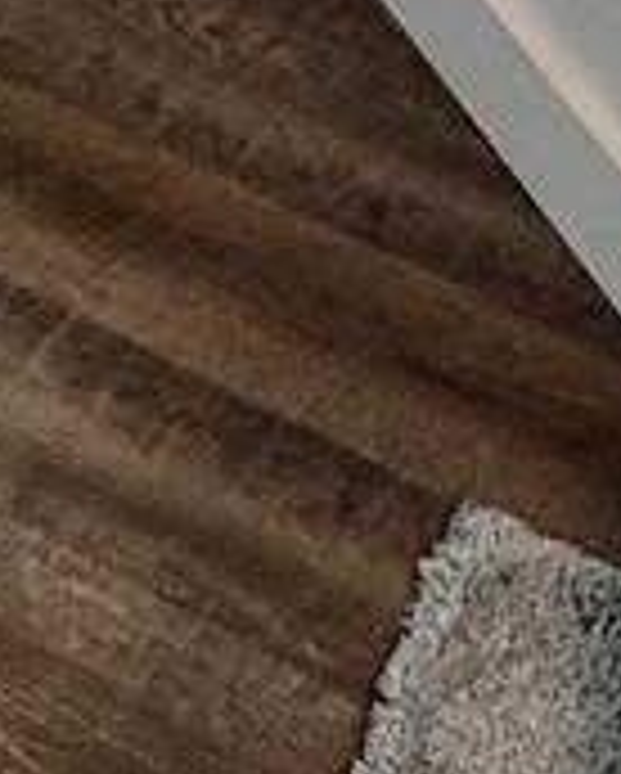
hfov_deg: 10.7
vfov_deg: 13.8
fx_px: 2729
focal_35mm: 119
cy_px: -749
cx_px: -972
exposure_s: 1/120
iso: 80
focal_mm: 2.22
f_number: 2.2
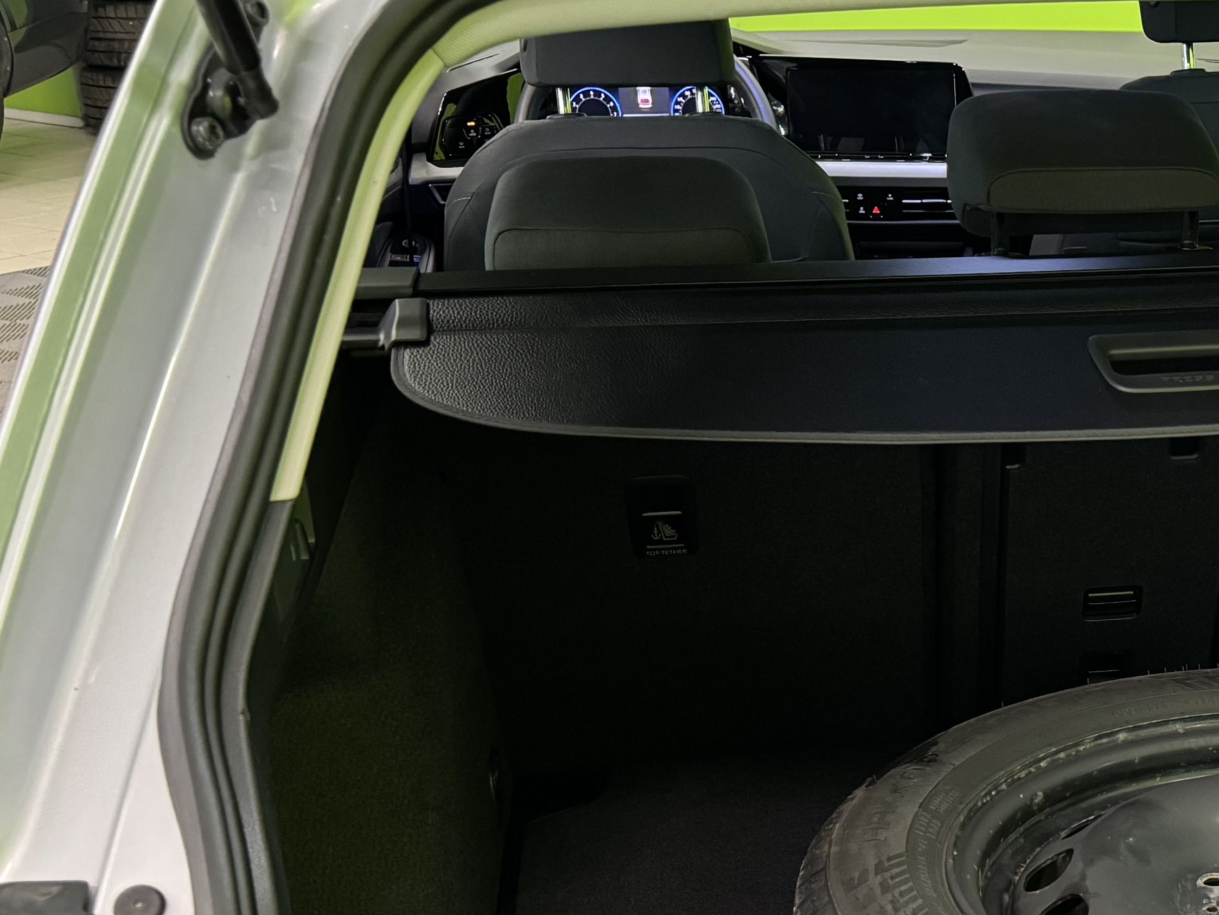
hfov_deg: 29.5
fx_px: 2148
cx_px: 1229
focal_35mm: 61
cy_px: 835
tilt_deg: -25.9
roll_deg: -0.6
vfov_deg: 23.4
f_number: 1.78
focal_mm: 6.76
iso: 500
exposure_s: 1/50
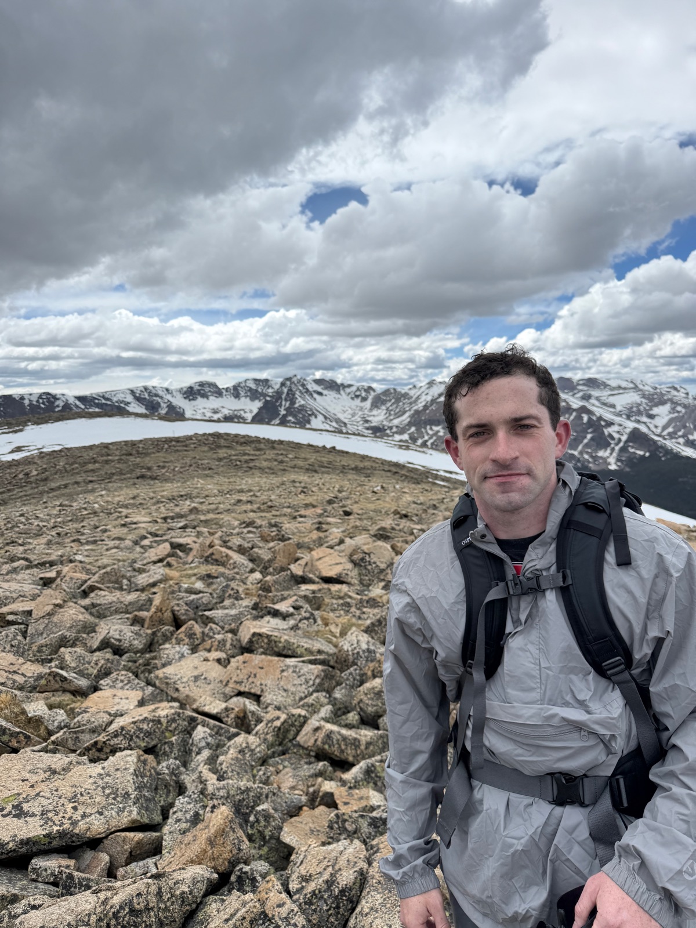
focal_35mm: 24
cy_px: 464
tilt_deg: -5.9
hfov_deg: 56.8
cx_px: 348
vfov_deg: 71.6
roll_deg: +0.9
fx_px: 643
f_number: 1.78
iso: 80
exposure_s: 1/4975
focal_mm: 6.76
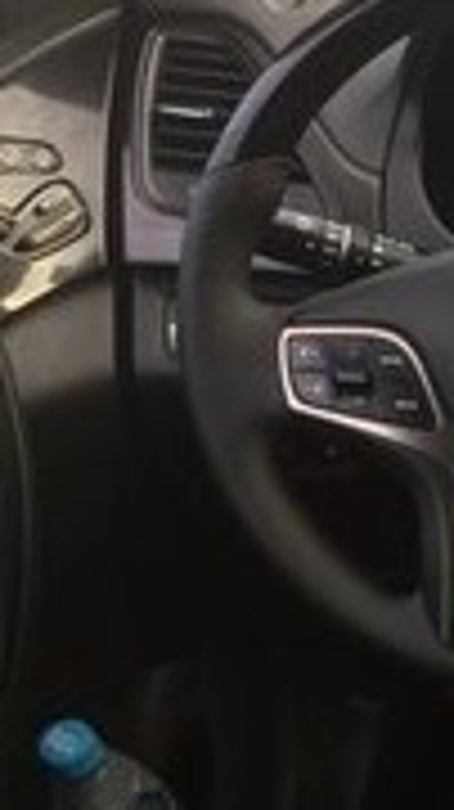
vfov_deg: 18.5
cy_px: 466
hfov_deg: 8.9
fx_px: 2487
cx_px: 1268
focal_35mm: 116
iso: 40
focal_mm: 4.15
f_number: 2.2
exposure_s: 1/50
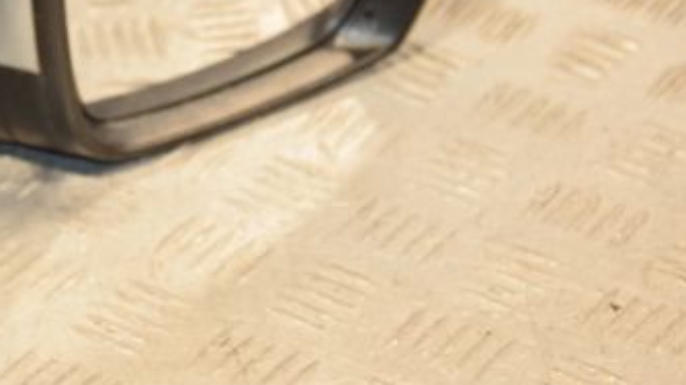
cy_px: -45
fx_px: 3163
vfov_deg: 6.9
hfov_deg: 12.3
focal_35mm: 174
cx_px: 86
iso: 800
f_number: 5
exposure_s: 1/125
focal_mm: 58
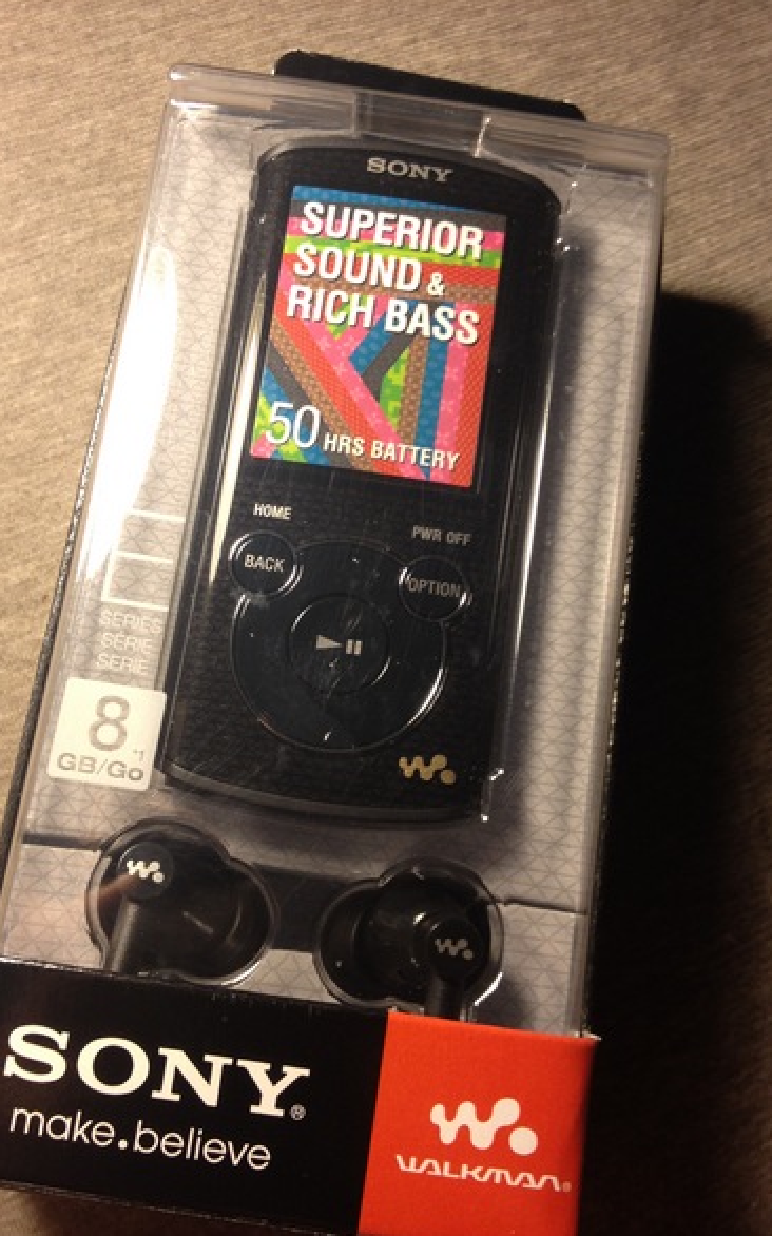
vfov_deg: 51.5
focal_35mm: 38
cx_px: 365
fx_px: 1280
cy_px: 629
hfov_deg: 33.6
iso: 64
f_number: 2.4
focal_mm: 4.28
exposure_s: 1/20
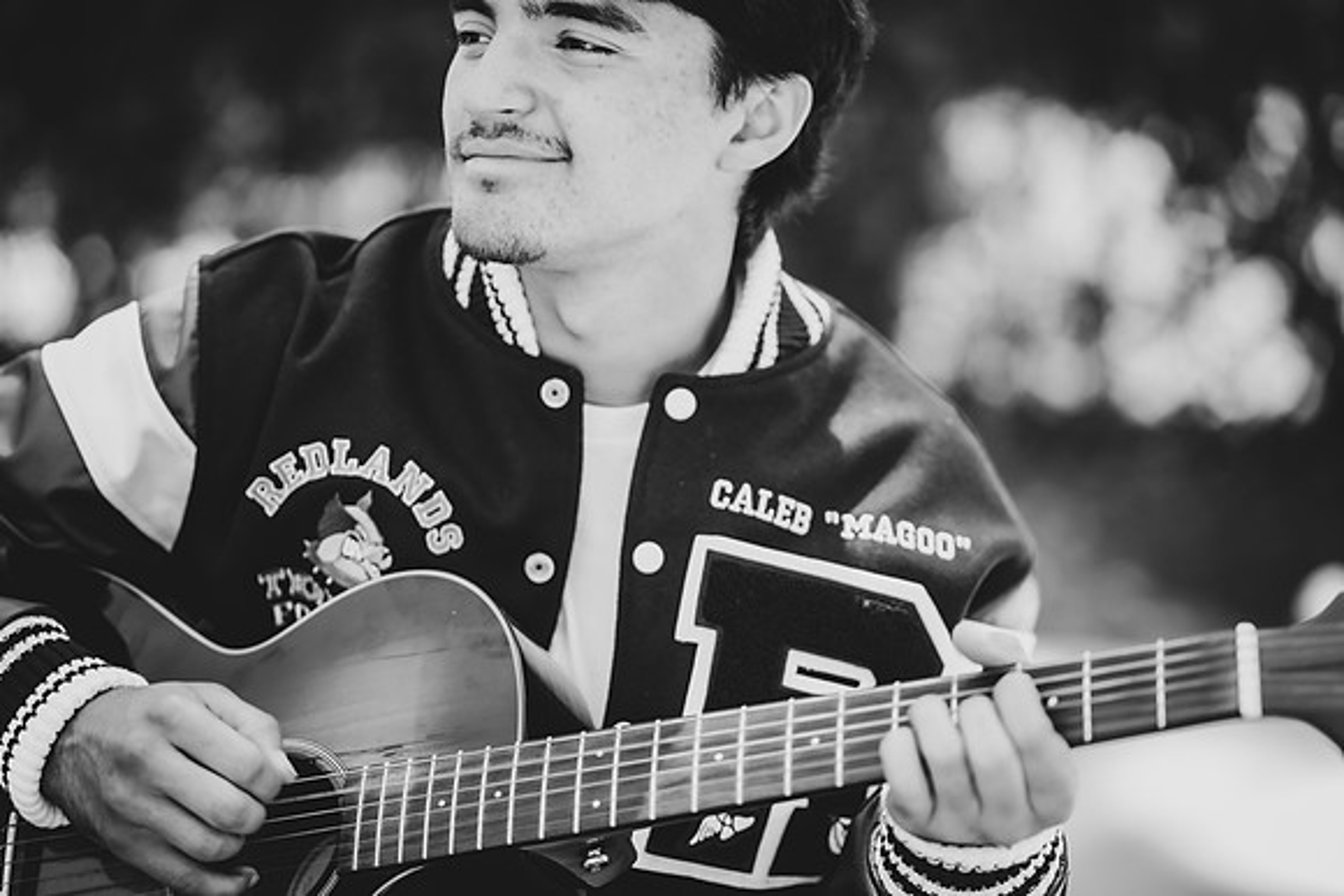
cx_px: 672
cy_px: 448
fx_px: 3174
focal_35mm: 85
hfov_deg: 23.9
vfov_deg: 16.1
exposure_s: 1/250
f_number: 1.8
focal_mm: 85
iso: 100
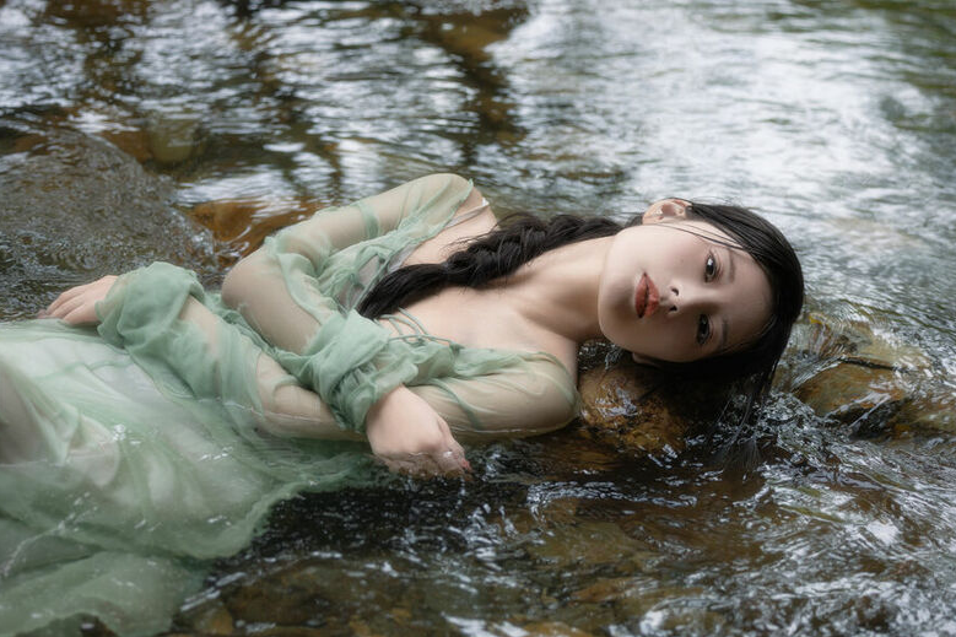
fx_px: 2469
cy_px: 410
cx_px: 484
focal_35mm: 93
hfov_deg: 21.9
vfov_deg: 14.7
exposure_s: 1/160
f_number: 2.8
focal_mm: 70
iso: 100
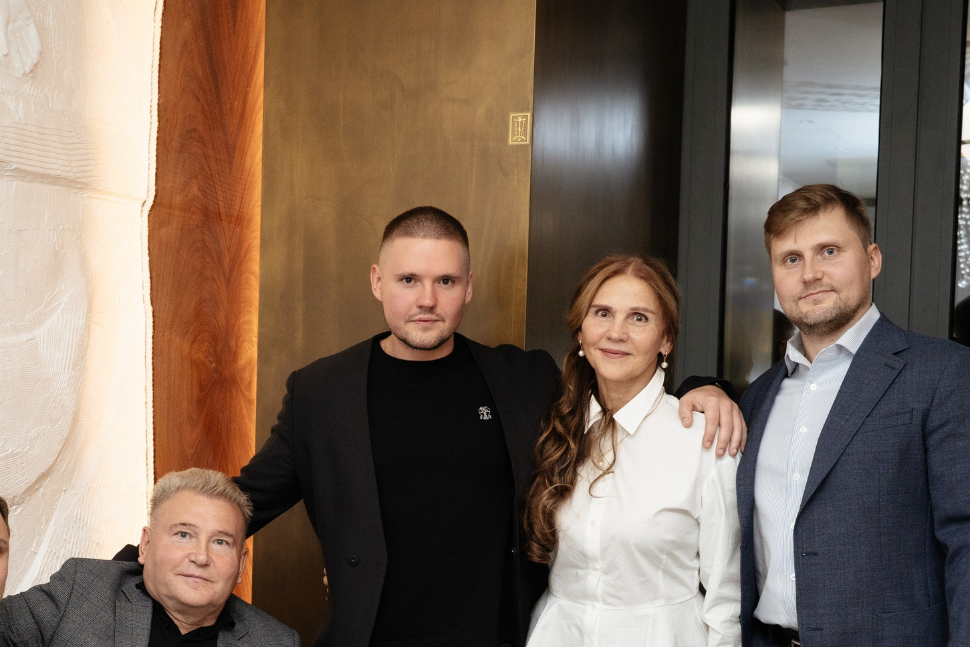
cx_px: 361
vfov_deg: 22.4
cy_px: 497
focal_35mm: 60
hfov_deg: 33.2
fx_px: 1616
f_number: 4.5
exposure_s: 1/80
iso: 1600
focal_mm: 34
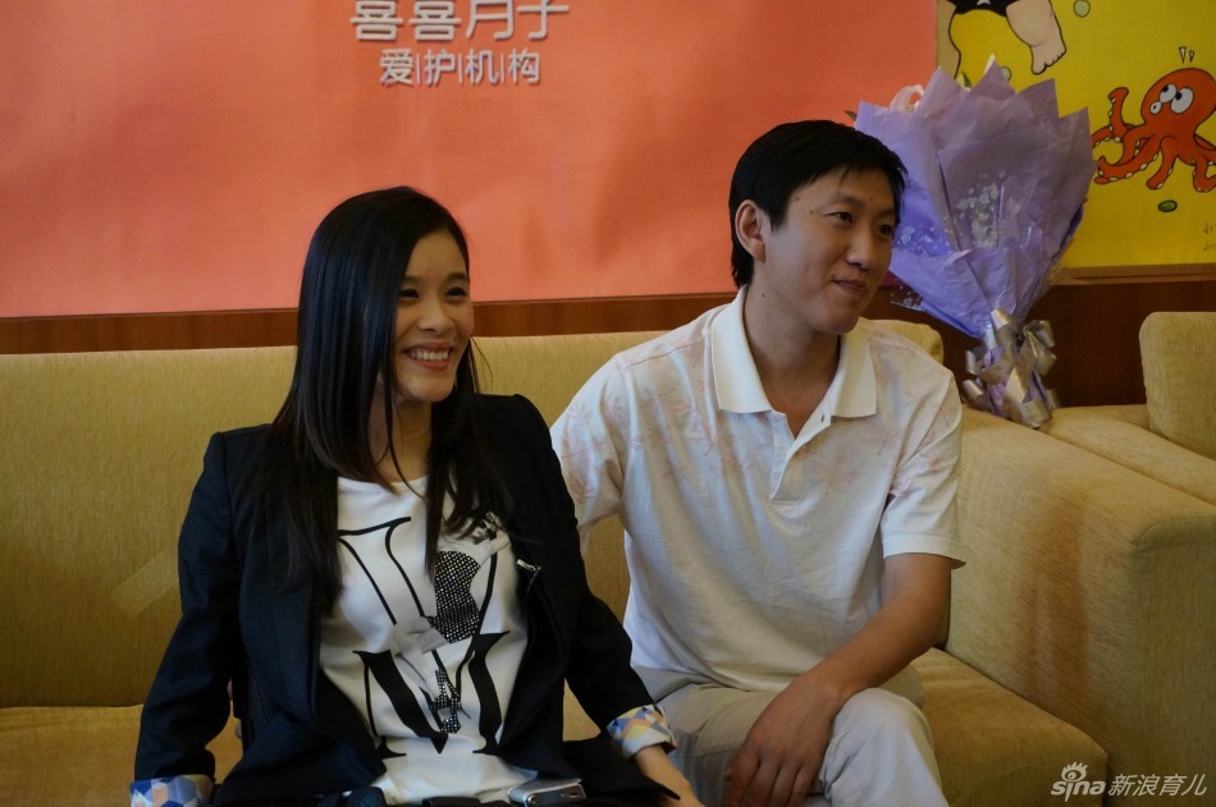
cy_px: 404
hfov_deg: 27.0
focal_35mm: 75
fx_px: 2530
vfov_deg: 18.1
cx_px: 608
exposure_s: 1/80
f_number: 5.6
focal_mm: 50
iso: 2000
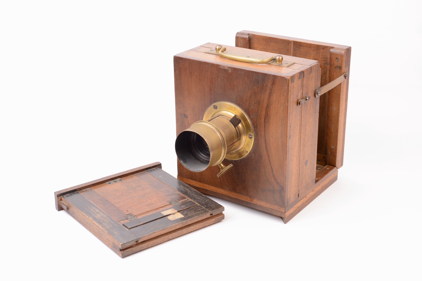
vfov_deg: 22.6
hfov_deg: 33.4
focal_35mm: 60
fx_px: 703
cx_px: 211
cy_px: 140
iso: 2500
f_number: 13
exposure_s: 1/125
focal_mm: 60
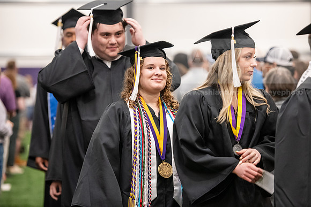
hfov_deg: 14.7
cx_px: 156
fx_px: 1210
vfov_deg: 9.8
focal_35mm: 140
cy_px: 104
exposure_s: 1/200
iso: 3200
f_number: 3.2
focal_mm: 140
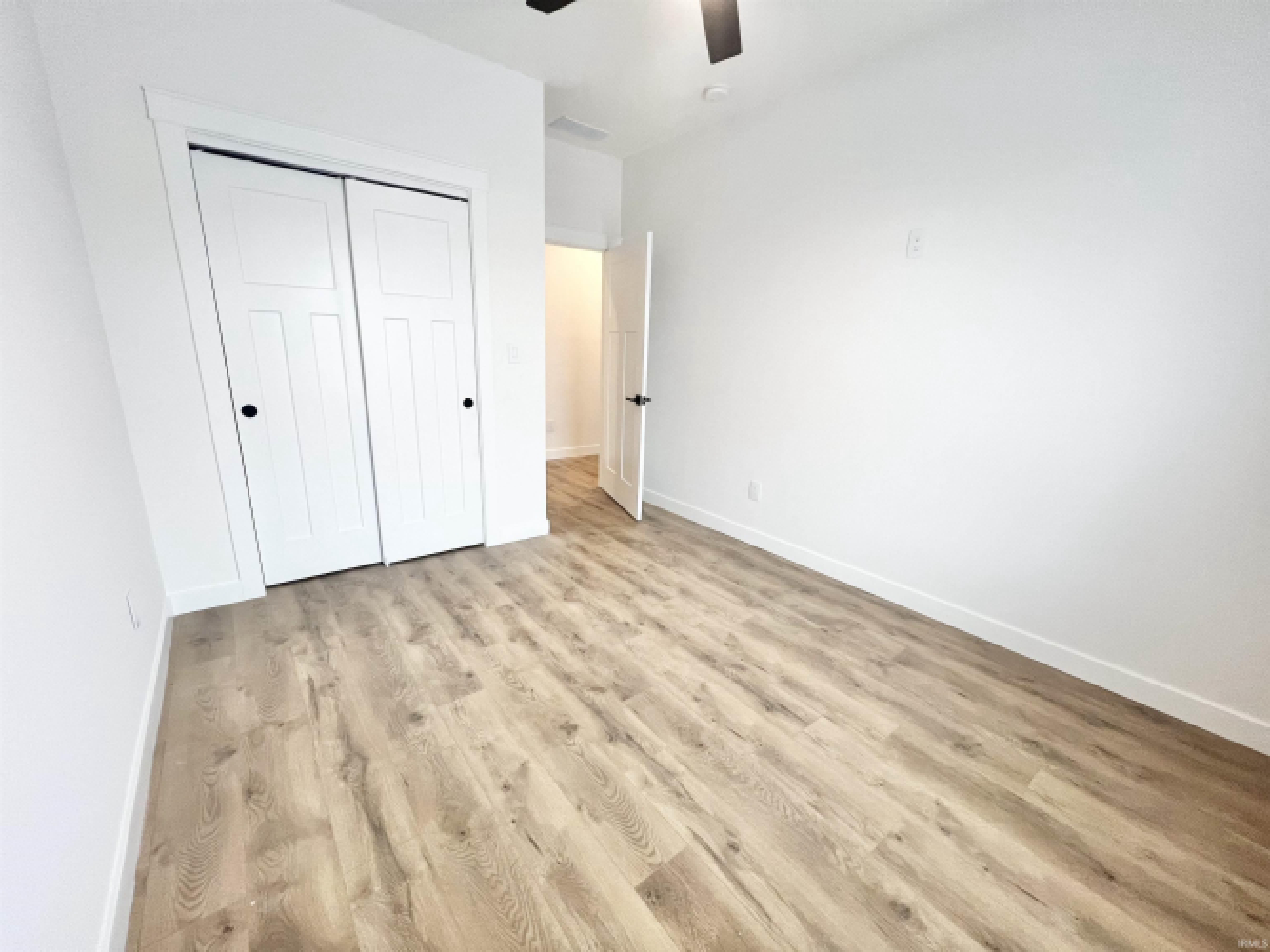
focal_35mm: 13
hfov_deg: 106.2
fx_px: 477
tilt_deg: -14.7
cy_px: 476
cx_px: 635
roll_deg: -1.6
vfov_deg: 89.9
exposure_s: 1/120
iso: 125
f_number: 1.8
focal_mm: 1.57
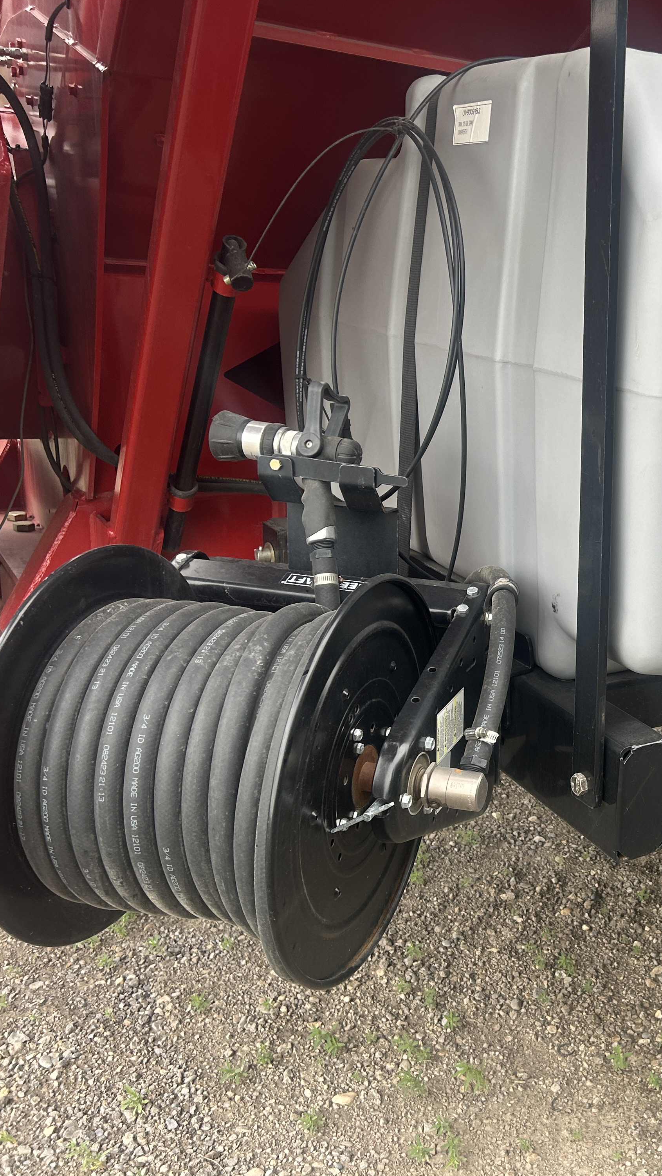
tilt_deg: -13.8
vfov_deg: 52.8
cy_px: 586
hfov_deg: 29.1
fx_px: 1186
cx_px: 667
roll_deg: -0.9
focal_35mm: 38
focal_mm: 5.7
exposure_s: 1/121
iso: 32
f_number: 1.5
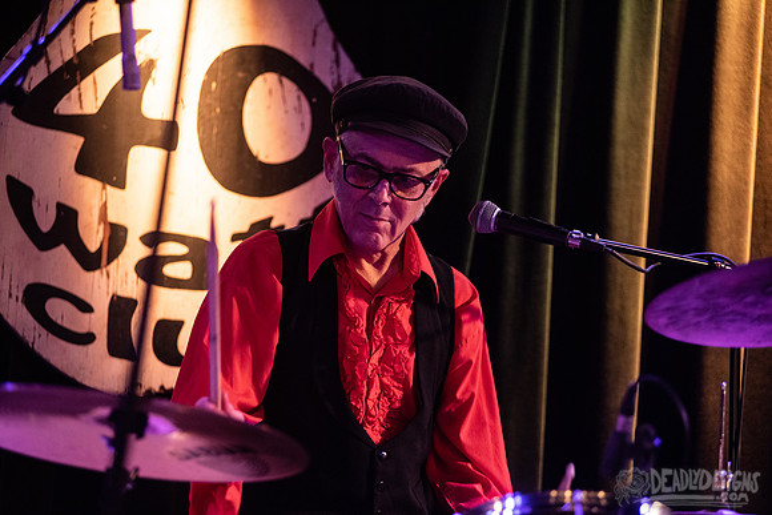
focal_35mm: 135
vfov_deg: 10.2
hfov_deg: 15.2
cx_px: 386
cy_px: 258
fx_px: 2896
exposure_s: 1/125
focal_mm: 135
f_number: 3.2
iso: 2000
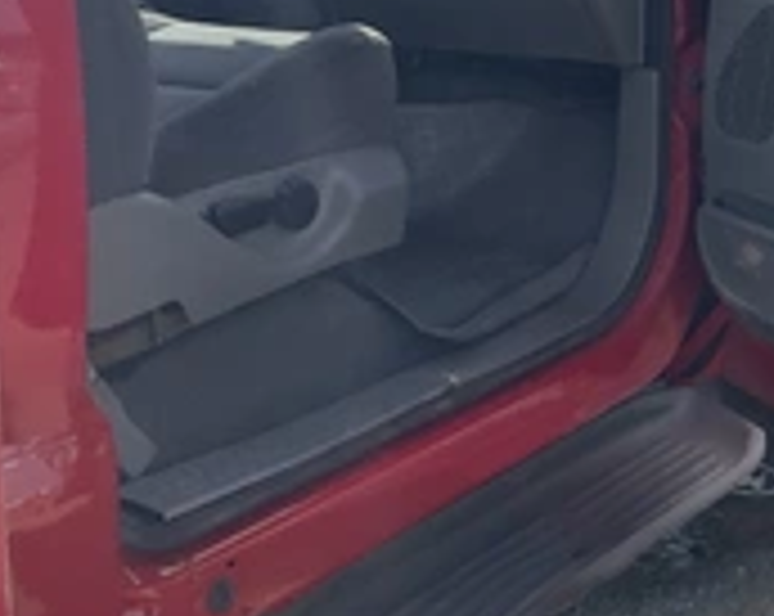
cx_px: 634
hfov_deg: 28.1
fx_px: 1509
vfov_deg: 22.1
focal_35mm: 66
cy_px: -18
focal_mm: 3
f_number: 1.8
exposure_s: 1/1250
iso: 25
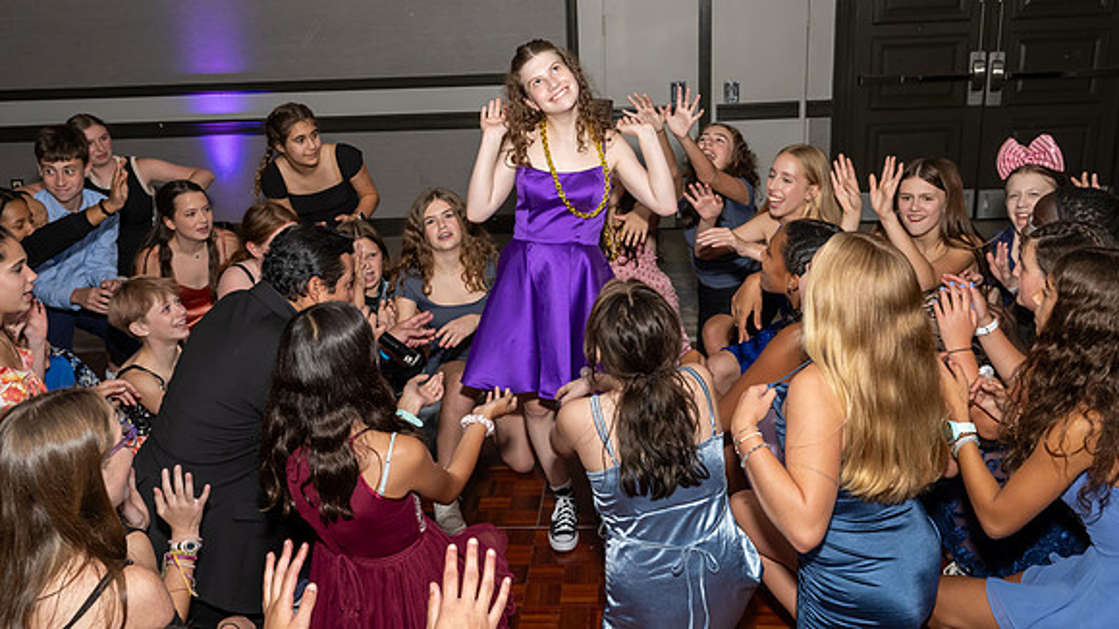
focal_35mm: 32
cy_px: 277
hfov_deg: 61.1
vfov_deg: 36.6
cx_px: 561
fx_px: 949
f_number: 7.1
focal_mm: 20
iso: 1000
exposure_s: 1/250
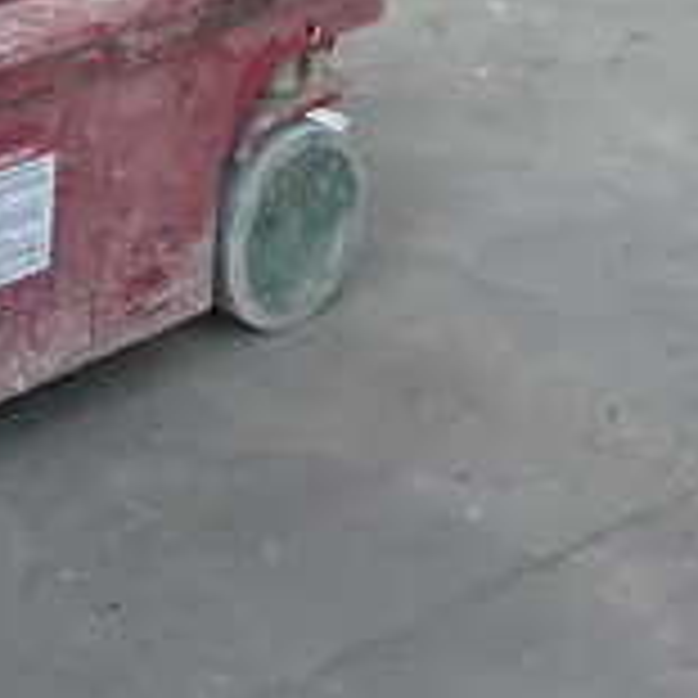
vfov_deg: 14.2
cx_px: -401
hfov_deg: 14.7
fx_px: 2487
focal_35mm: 109
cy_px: -556
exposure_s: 1/502
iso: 50
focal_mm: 5.7
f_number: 1.5
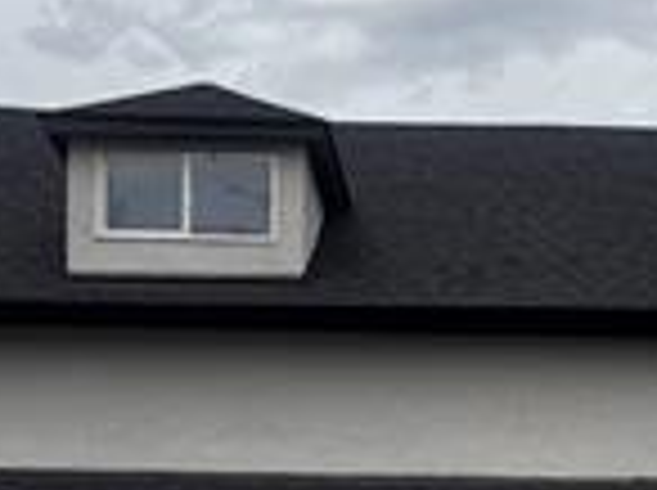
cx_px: 684
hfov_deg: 18.2
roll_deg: +0.2
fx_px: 1990
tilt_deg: +4.0
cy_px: 600
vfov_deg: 13.6
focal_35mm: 105
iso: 80
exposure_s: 1/6410
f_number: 1.78
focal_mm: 6.76
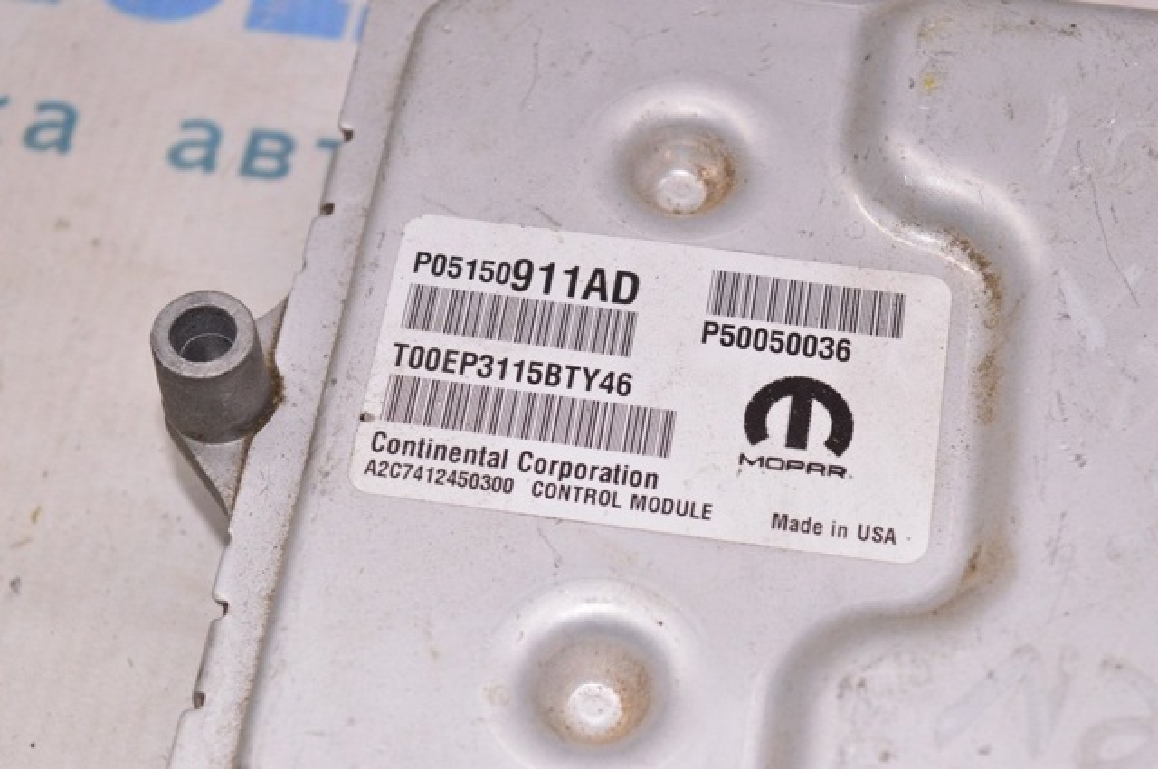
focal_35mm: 82
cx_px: 579
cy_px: 384
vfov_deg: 16.5
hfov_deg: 24.6
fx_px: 2650
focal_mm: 55
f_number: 8
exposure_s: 1/160
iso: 1600
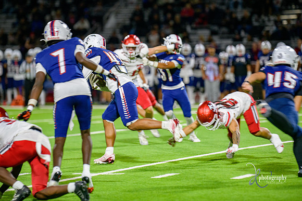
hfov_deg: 8.6
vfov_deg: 5.7
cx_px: 151
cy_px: 100
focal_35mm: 240
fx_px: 2014
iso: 2000
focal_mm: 240
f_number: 2.8
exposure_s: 1/250
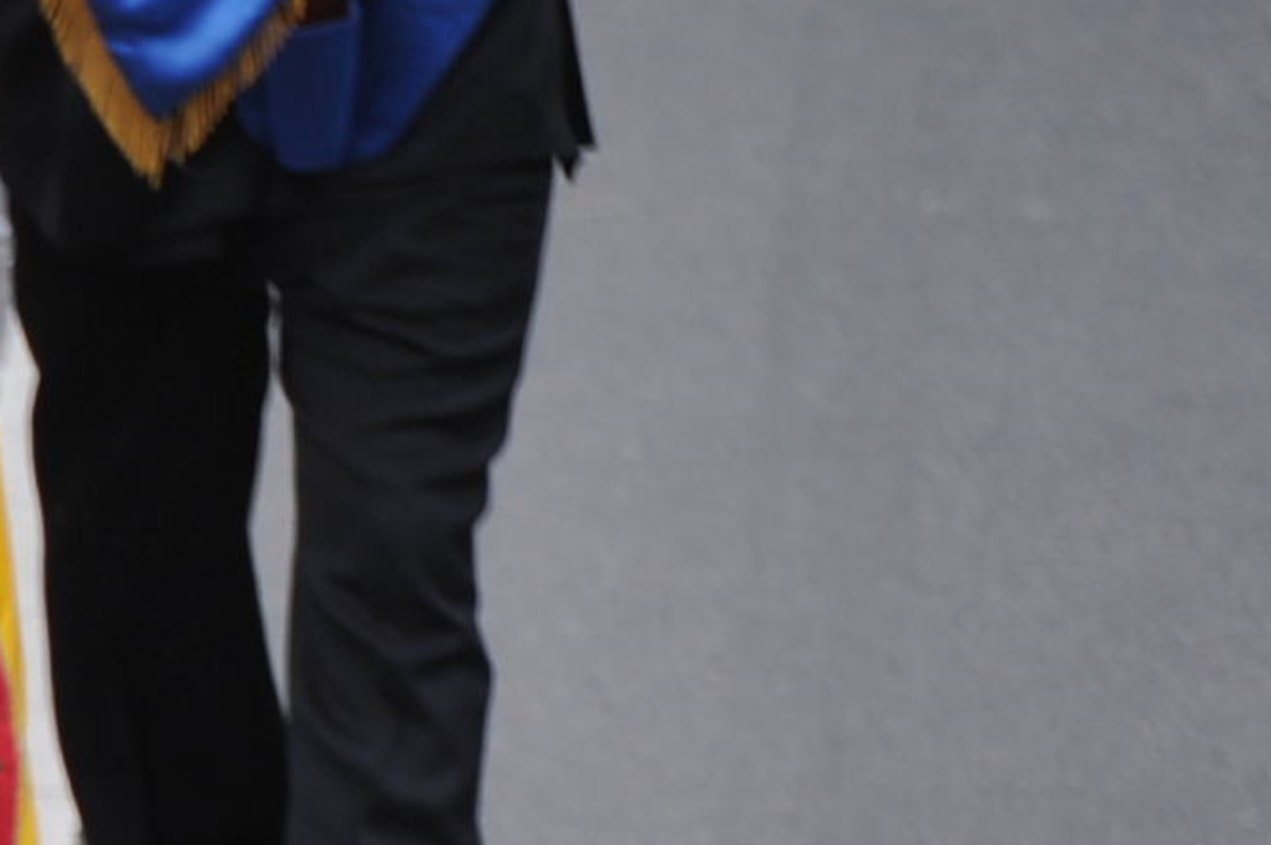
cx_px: -1362
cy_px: 2169
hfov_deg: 1.6
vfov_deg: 1.1
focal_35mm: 1273
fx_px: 44909
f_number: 3.5
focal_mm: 200
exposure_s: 1/1250
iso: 250
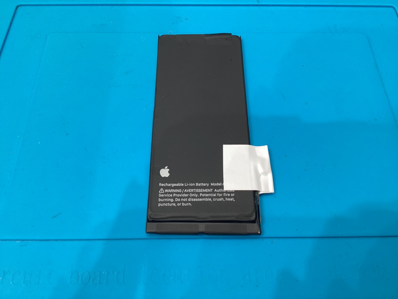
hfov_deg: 58.4
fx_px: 356
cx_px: 199
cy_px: 150
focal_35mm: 31
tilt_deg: -60.7
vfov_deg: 45.4
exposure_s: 1/50
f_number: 2.4
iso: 64
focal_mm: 3.3
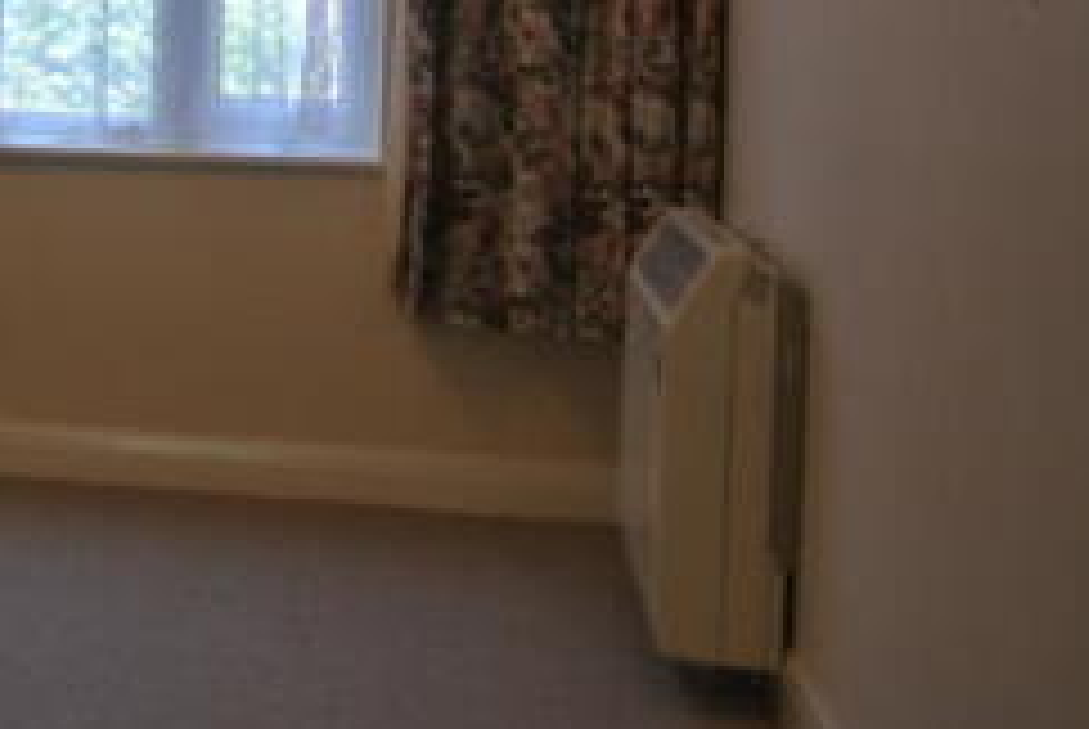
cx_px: -335
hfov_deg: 24.2
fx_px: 2211
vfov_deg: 18.4
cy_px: 47
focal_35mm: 73
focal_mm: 10
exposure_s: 1/80
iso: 200
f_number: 3.5
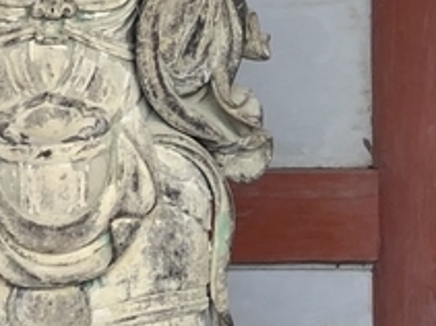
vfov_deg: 9.2
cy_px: -87
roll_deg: -0.3
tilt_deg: +2.2
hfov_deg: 12.3
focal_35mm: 159
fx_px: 2002
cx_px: 52
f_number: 1.8
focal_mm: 3.99
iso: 20
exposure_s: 1/30
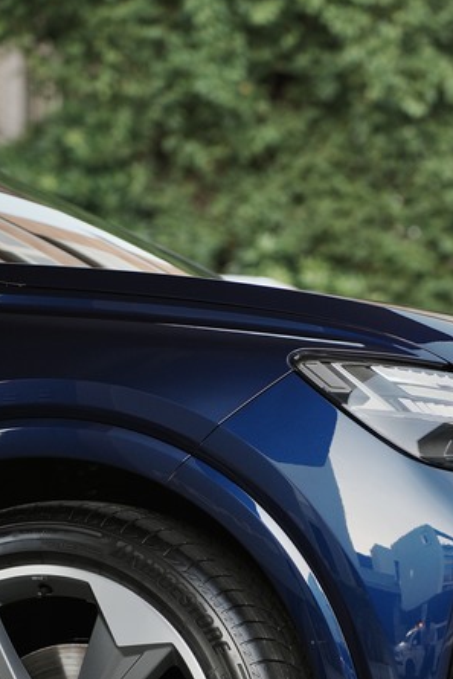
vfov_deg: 10.4
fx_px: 3715
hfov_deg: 7.0
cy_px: 606
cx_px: 366
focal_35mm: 197
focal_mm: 75
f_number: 2.8
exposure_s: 1/500
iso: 100
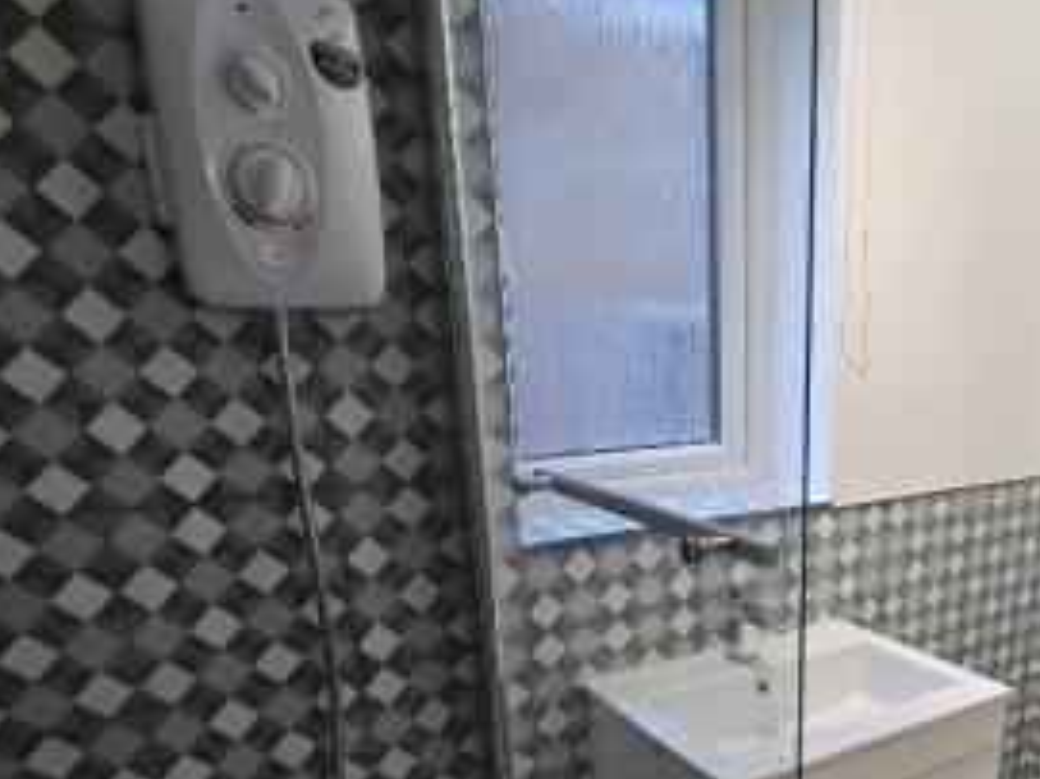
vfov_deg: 47.4
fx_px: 841
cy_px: 608
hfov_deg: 60.5
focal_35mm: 28
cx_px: 762
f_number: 2.2
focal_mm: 2.2
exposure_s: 1/100
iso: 400
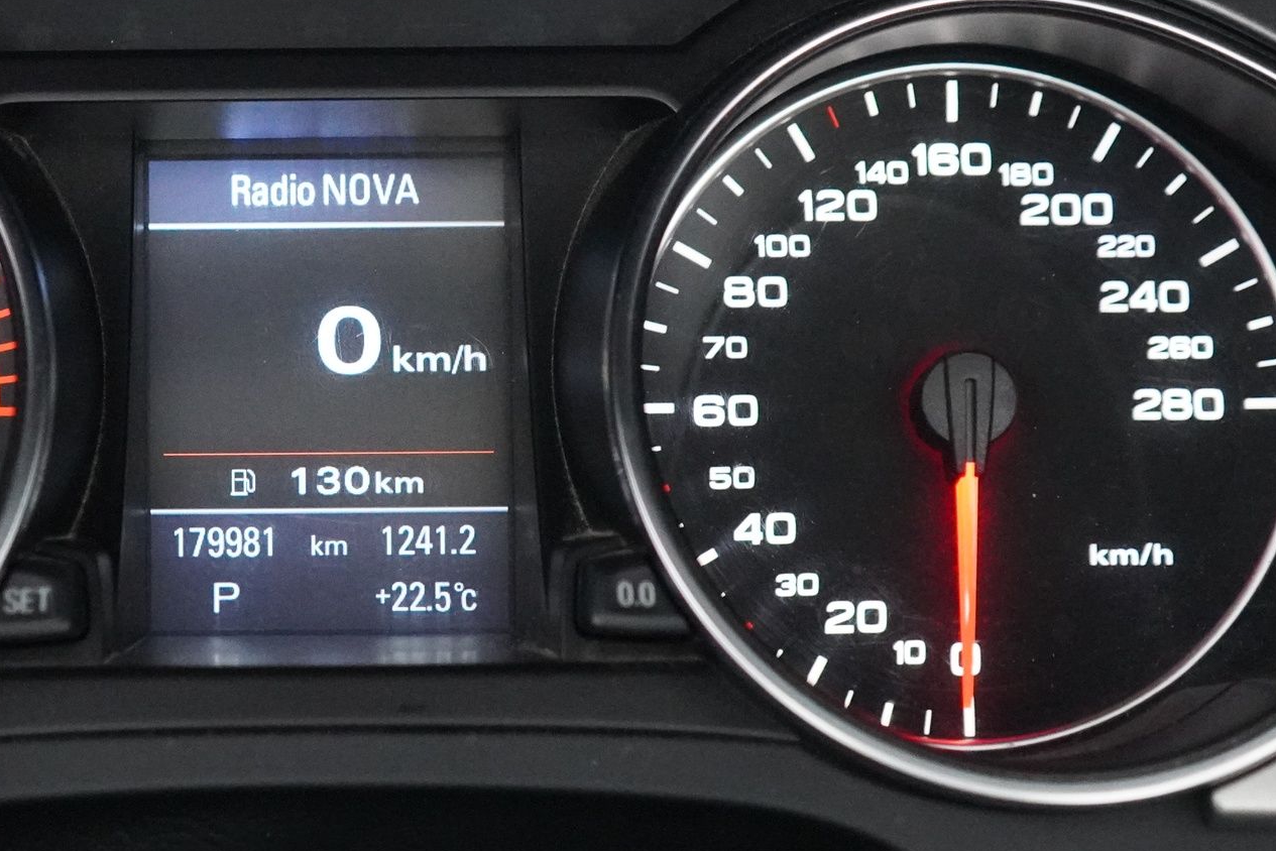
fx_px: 2942
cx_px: 331
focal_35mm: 83
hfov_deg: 24.2
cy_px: 407
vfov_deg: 16.5
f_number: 3.5
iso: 6400
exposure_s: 1/40
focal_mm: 28
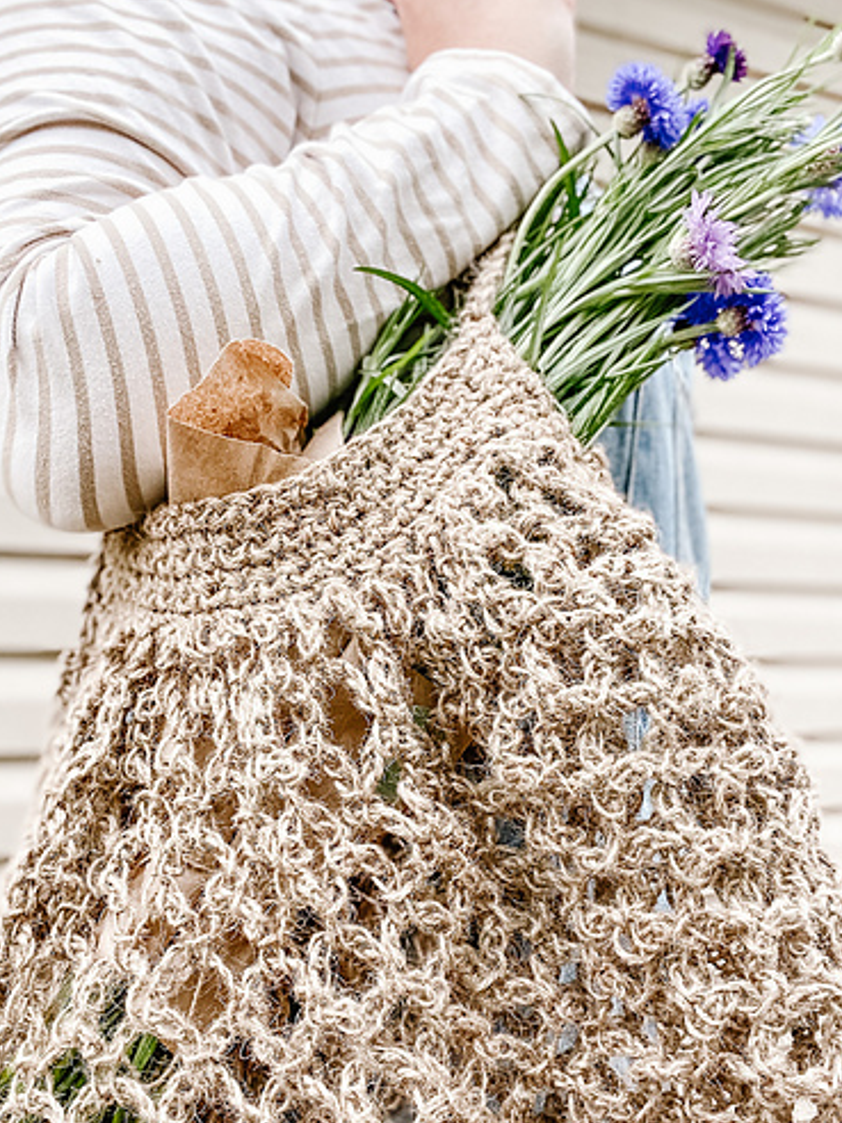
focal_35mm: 39
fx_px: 1265
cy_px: 660
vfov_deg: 47.6
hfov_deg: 36.7
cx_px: 349
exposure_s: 1/170
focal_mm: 2.71
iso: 25
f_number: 2.2
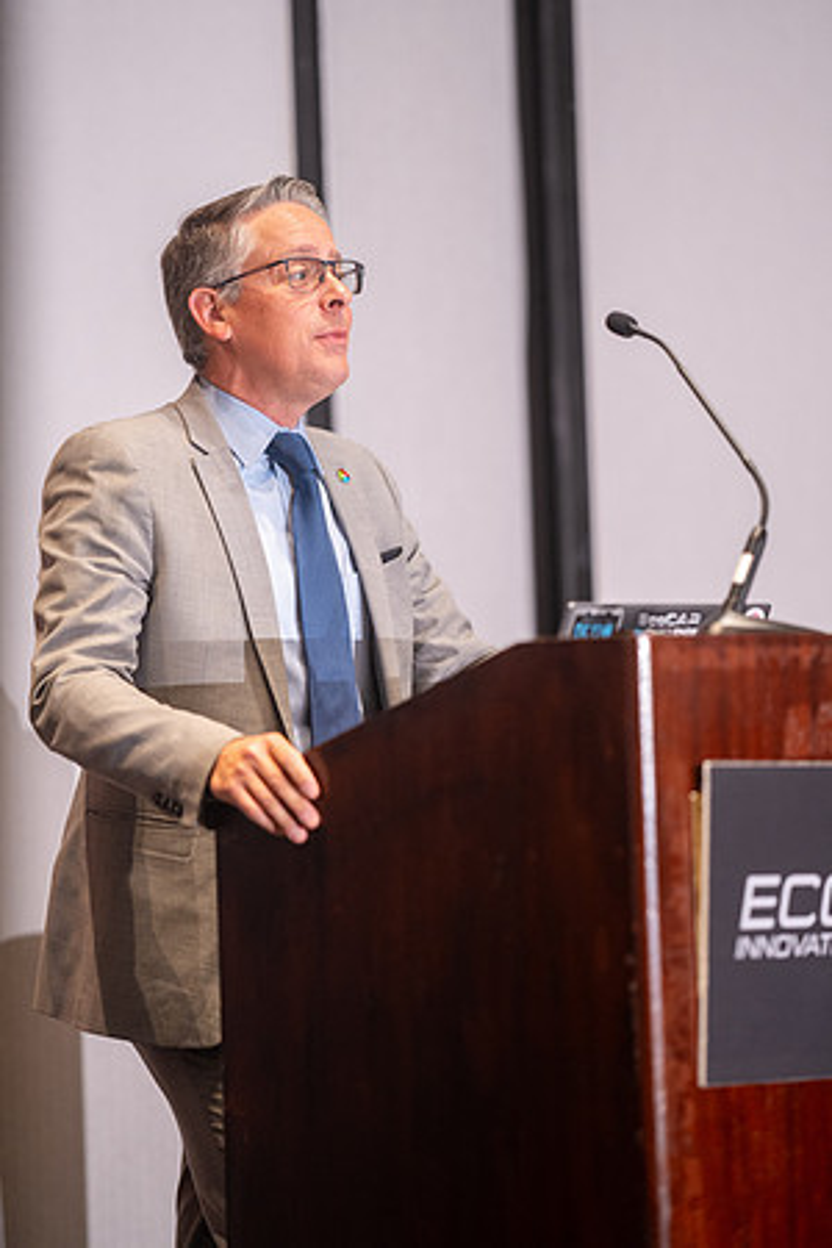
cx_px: 416
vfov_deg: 15.2
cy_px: 624
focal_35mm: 135
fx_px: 4680
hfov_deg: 10.2
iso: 1600
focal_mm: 135
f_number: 1.8
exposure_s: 1/200
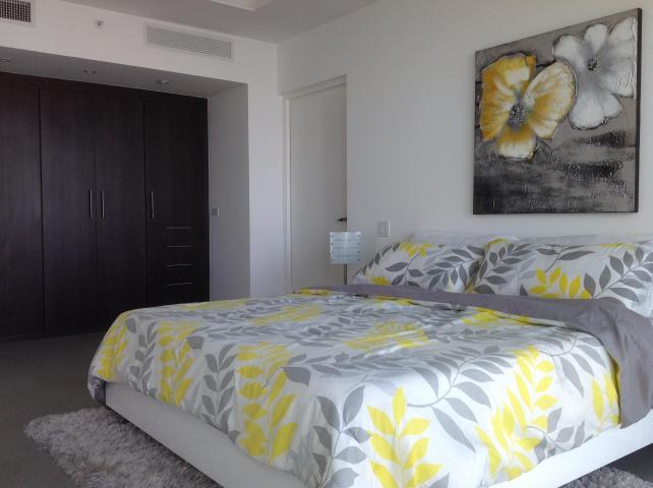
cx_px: 326
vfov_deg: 40.6
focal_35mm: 35
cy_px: 244
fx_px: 660
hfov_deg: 52.7
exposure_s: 1/60
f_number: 2.4
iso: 64
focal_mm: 4.28
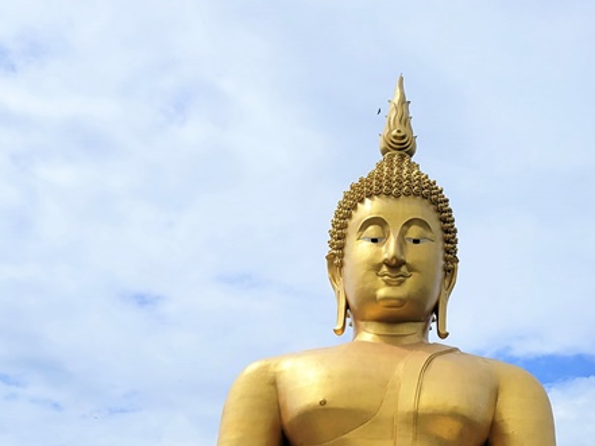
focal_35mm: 59
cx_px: 389
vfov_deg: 23.6
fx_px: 1014
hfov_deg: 32.5
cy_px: 465
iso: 40
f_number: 1.8
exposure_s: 1/8698
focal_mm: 5.4
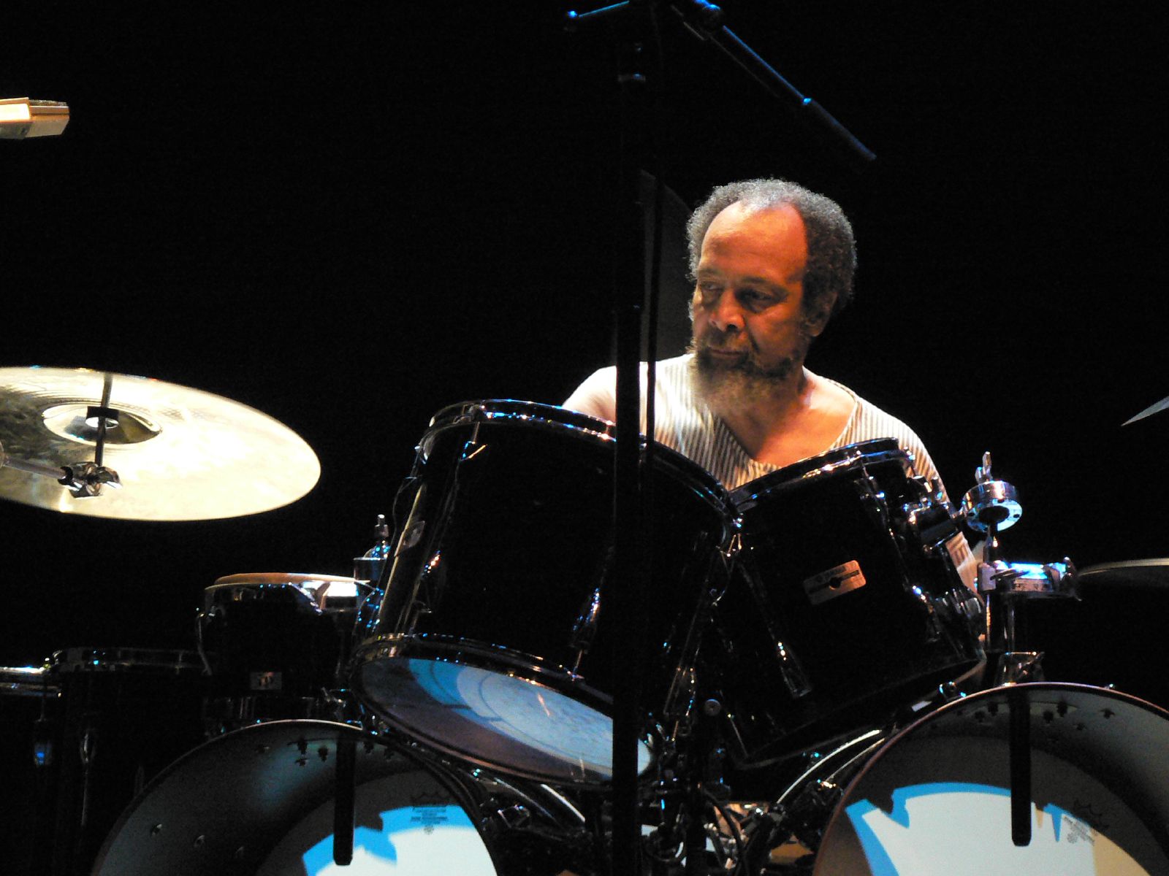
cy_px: 438
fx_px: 5910
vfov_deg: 8.5
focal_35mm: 175
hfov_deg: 11.3
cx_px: 584
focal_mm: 29.1
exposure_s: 1/20
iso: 400
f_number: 3.3
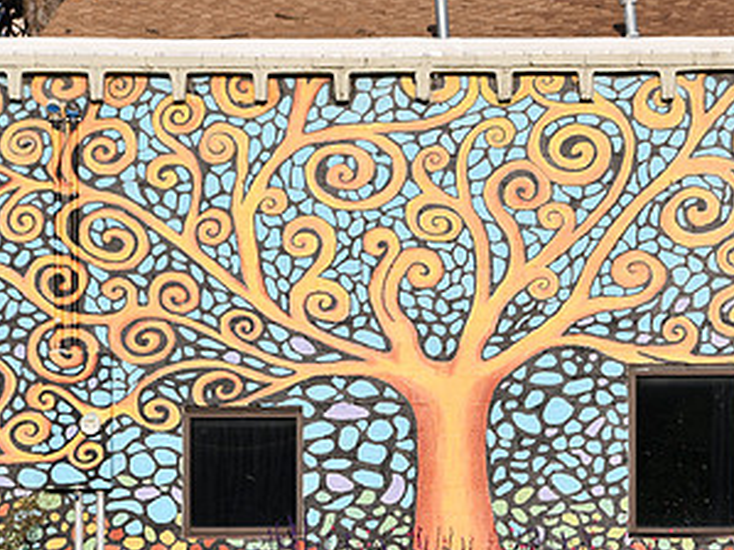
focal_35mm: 364
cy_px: 362
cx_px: 496
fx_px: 7715
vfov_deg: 4.1
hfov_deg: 5.4
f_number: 9
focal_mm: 130
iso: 100
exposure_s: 1/320
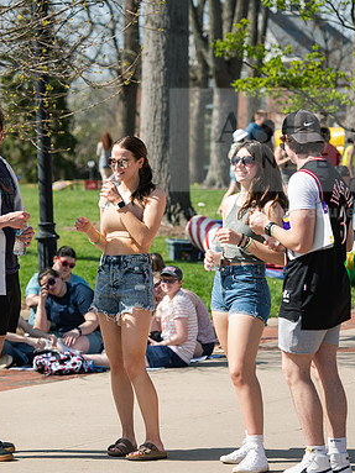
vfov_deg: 11.7
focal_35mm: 169
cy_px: 238
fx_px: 2312
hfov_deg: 8.8
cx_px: 132
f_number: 4.5
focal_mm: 116
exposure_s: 1/800
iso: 200
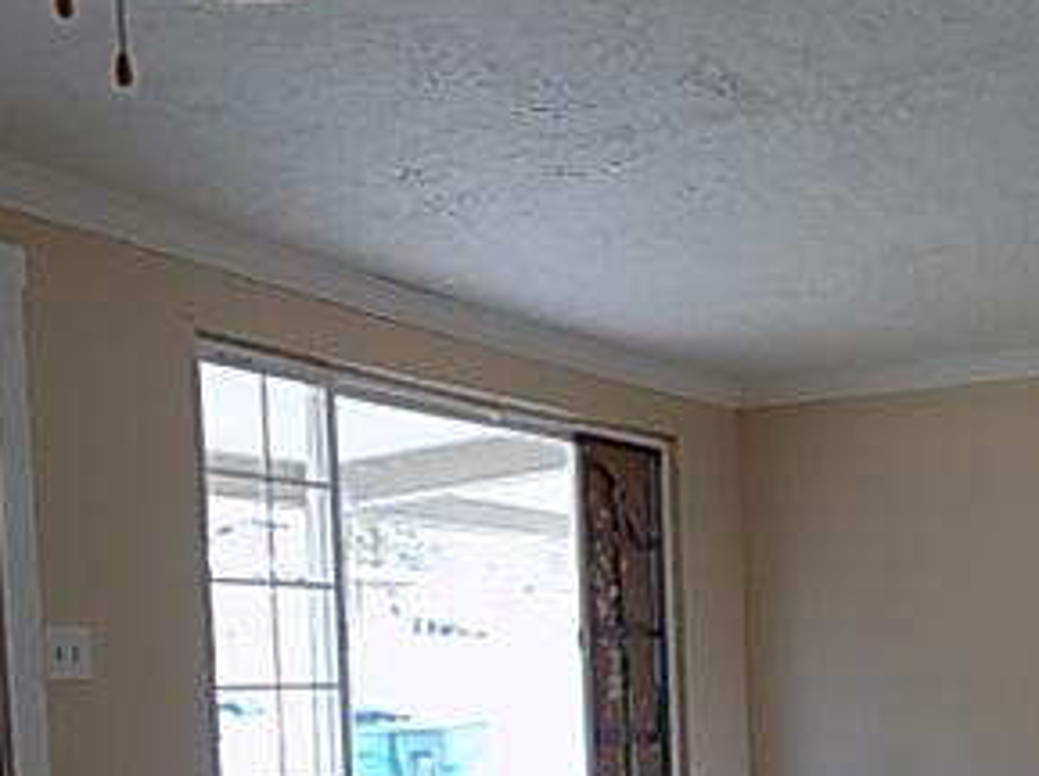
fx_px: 1529
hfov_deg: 36.9
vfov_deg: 26.6
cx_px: 741
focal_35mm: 51
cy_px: 819
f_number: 3.1
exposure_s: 1/30
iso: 100
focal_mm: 4
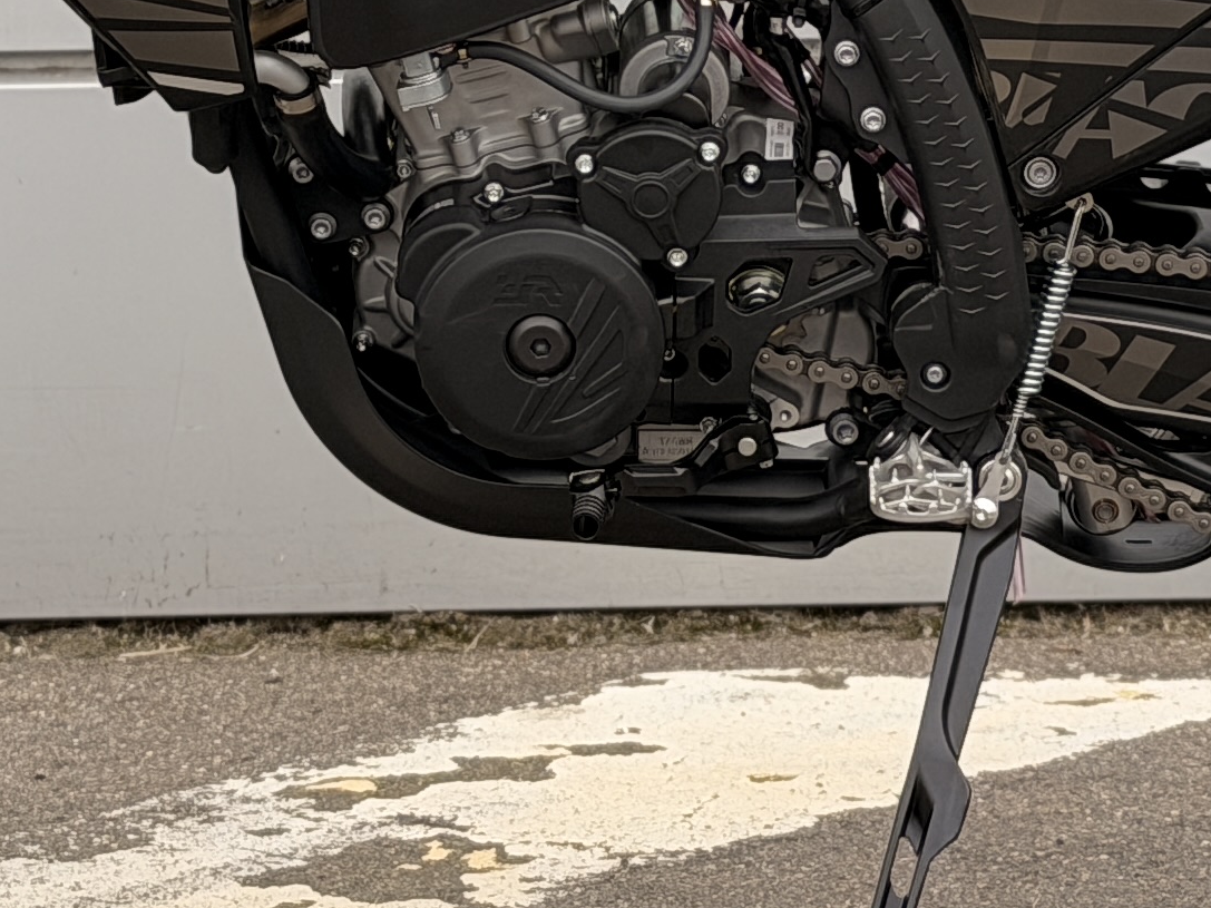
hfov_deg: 11.1
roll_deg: +0.1
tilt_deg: -4.9
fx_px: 6226
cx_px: 711
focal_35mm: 178
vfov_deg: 8.3
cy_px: 23
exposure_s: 1/447
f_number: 1.78
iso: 80
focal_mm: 6.76
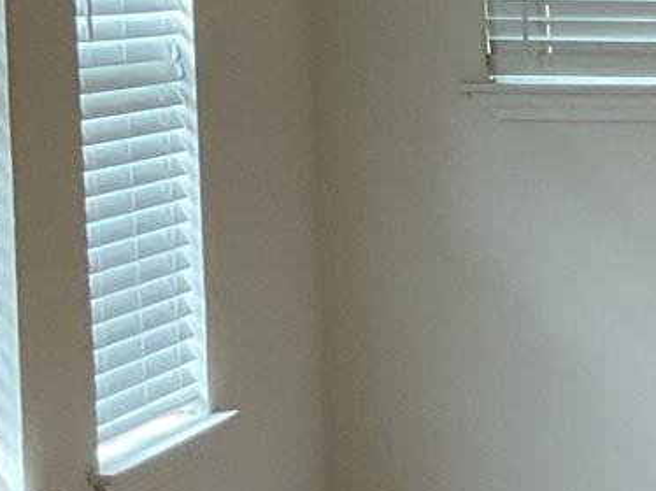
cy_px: 249
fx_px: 3011
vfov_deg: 9.3
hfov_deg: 11.5
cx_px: 1209
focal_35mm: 159
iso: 80
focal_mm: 3
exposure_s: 1/50
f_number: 1.8
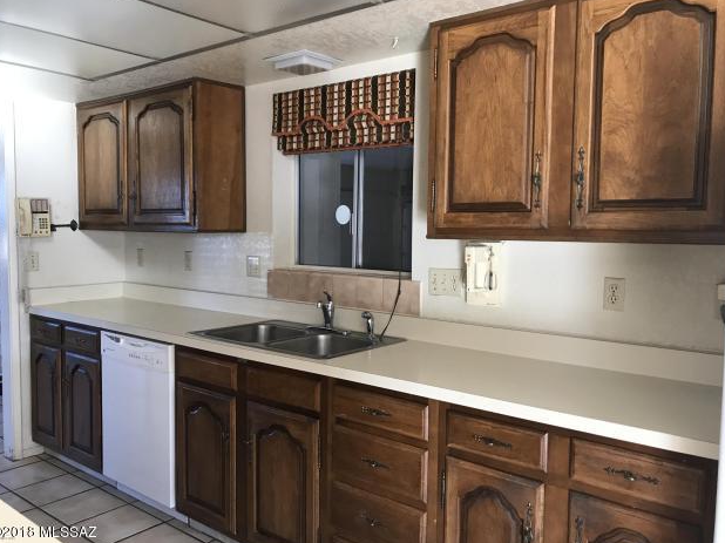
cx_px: 361
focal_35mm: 29
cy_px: 274
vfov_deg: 48.2
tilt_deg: -4.7
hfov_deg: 61.7
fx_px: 607
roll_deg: -0.4
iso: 40
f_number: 1.8
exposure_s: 1/20
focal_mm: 3.99
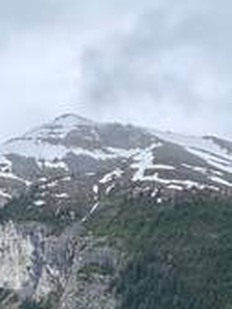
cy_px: 265
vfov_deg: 23.9
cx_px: 144
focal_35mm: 80
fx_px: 715
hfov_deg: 18.4
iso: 40
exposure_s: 1/625
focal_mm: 2.22
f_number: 2.2
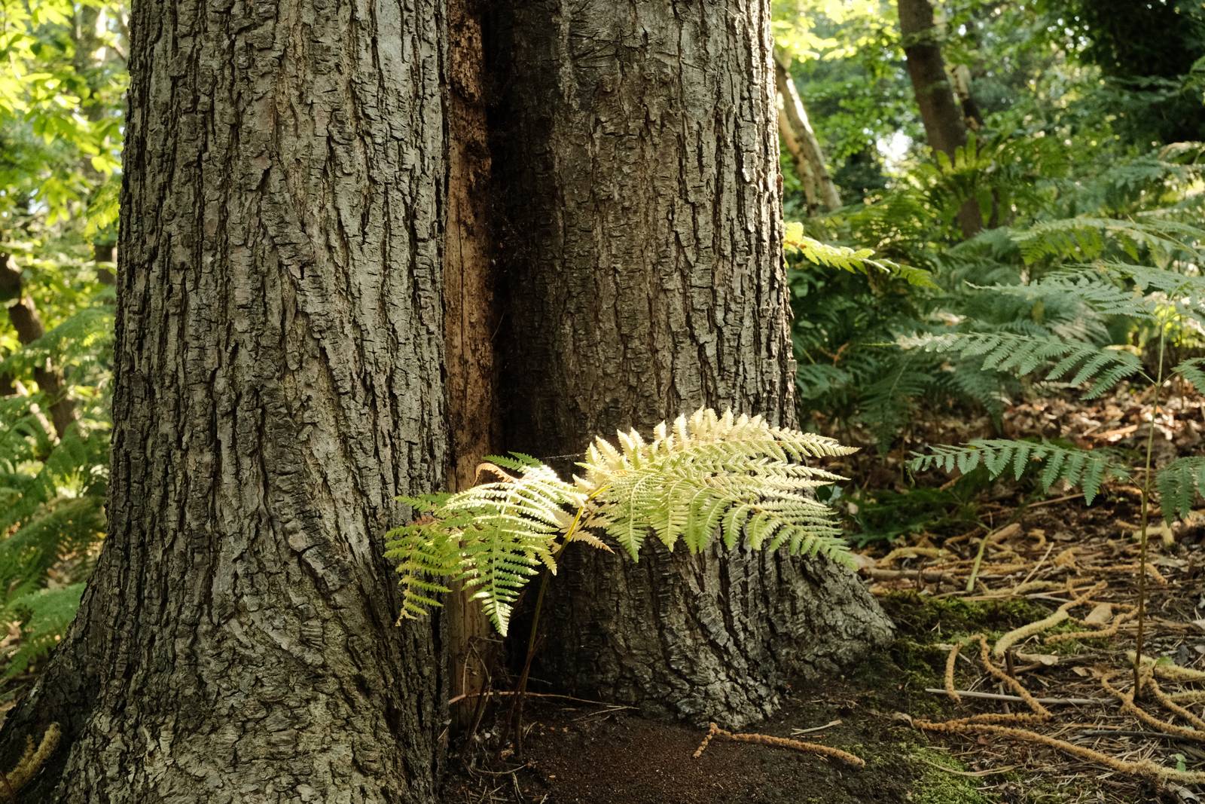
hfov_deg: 54.4
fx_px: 1172
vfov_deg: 37.9
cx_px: 602
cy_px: 402
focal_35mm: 35
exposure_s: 1/100
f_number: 8
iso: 4000
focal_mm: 23
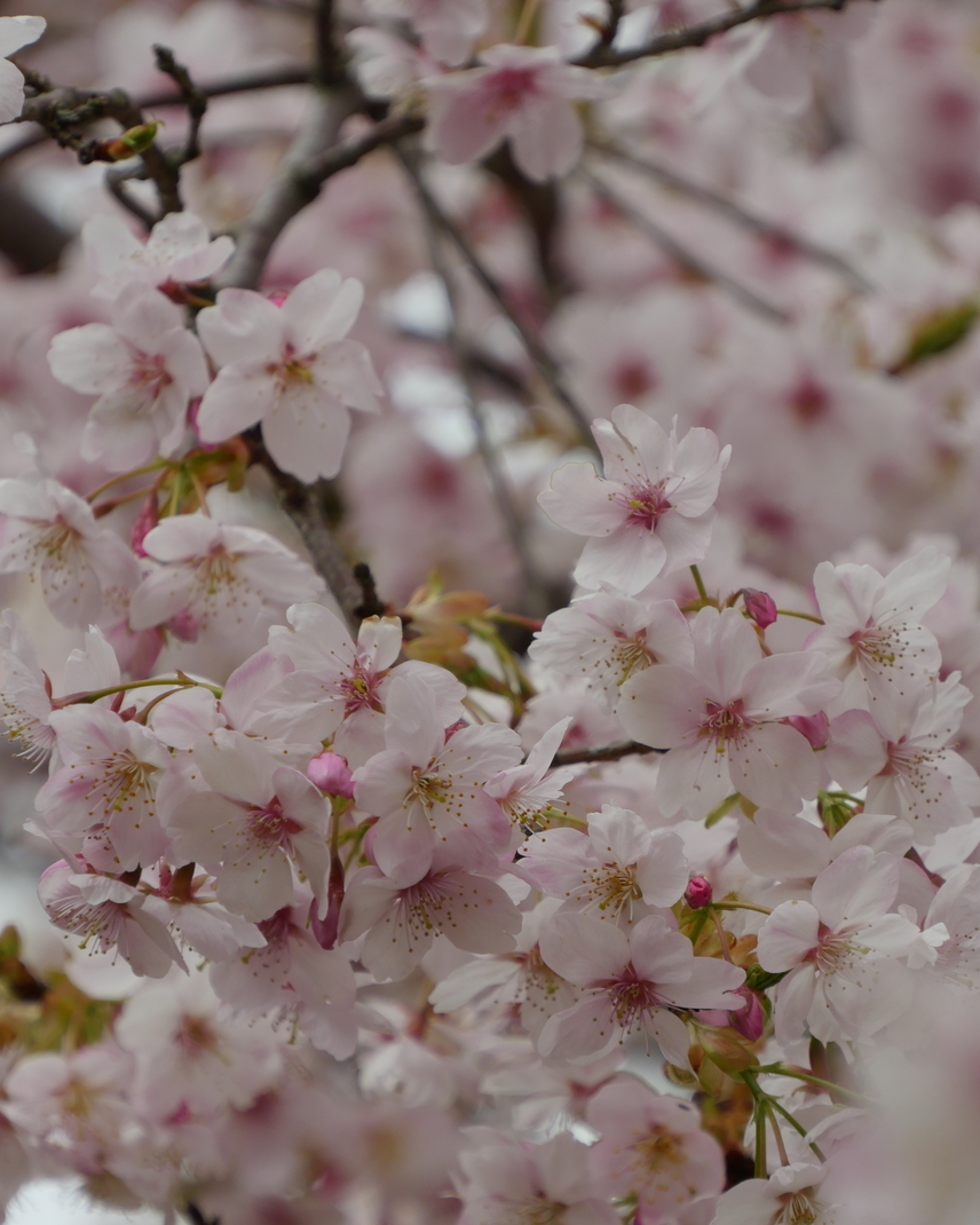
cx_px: 543
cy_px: 813
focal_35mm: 435
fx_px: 15771
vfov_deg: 4.4
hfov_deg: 3.6
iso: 200
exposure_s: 1/500
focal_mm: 149
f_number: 6.3
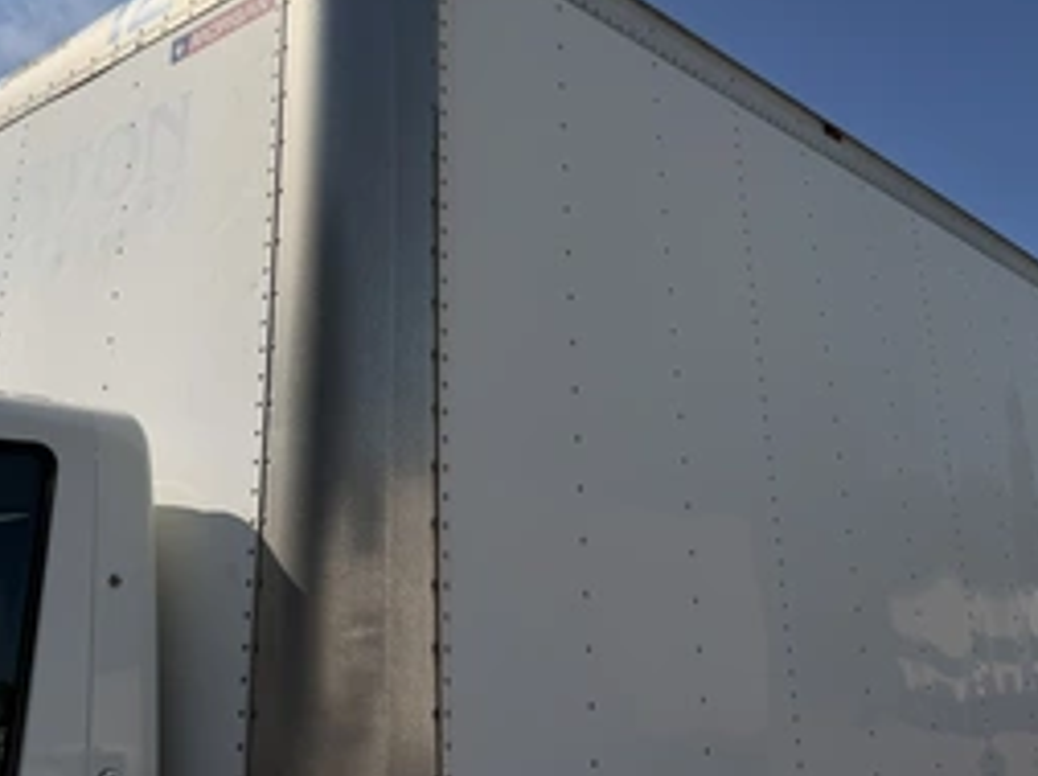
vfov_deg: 37.0
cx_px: 390
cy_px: 226
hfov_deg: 48.6
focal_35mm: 38
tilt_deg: +19.2
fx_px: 1138
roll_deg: -1.5
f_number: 1.78
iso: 80
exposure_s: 1/10309
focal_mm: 6.76
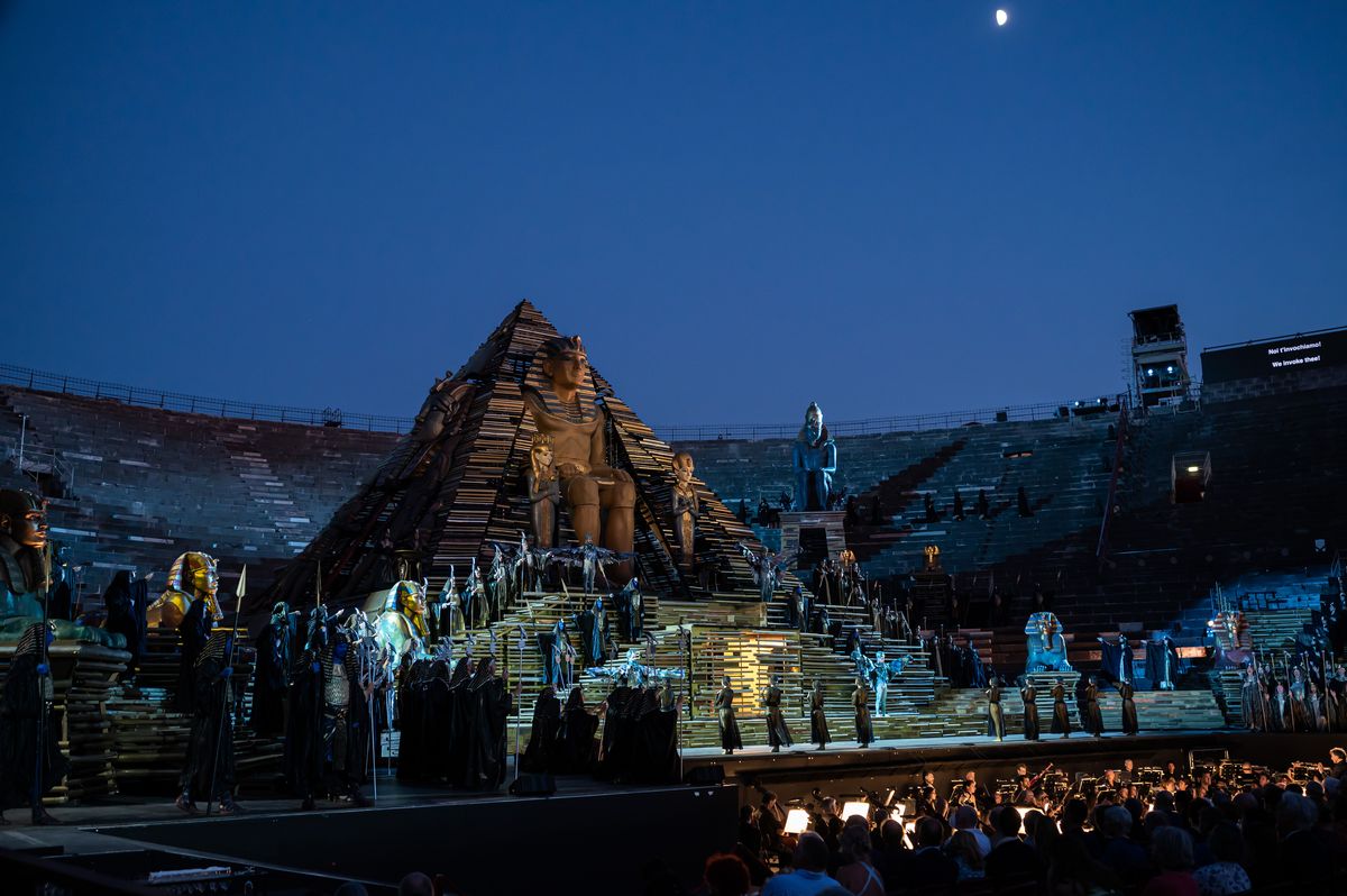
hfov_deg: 54.5
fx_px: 1308
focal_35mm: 35
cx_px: 674
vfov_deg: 37.8
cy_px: 448
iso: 2000
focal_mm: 35
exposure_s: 1/125
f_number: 2.8
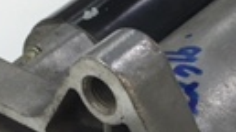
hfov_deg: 13.6
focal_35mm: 157
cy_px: 260
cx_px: 207
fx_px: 981
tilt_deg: -51.2
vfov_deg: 7.4
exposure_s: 1/33
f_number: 2.2
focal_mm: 4.15
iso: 40
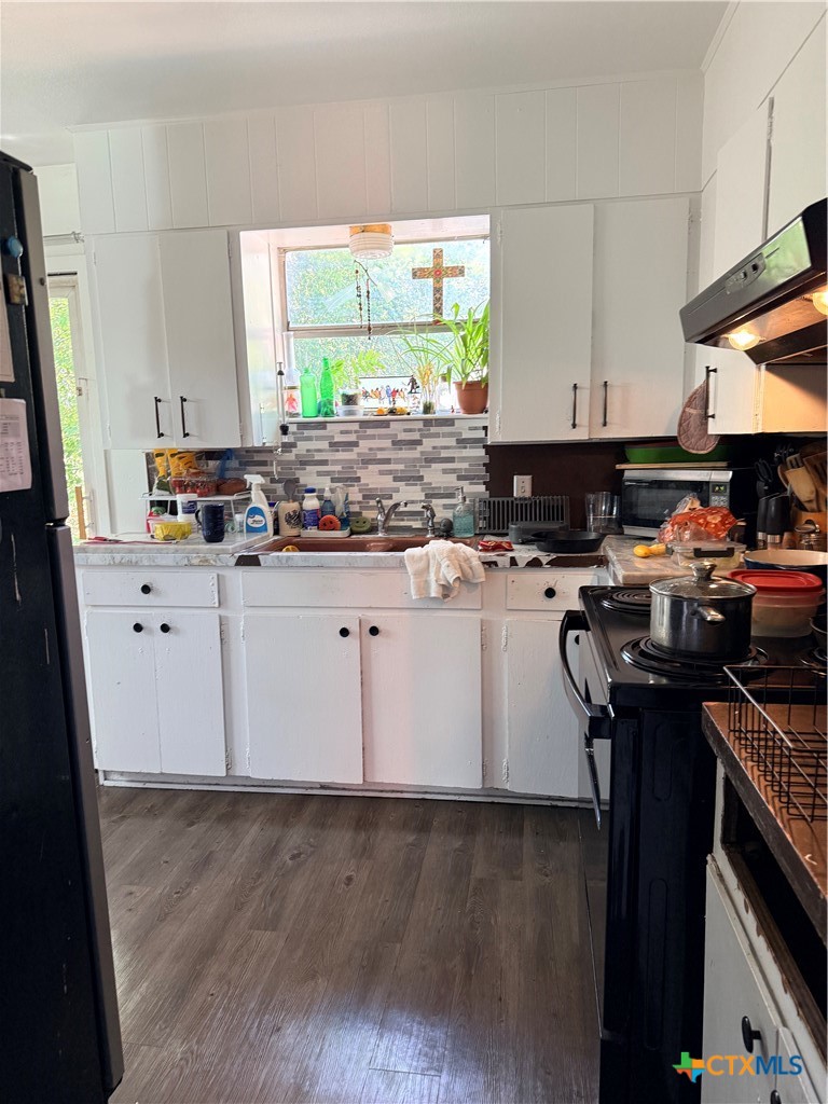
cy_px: 552
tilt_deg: -10.4
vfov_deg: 71.6
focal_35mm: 24
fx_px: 765
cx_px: 414
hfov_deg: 56.8
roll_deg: +0.8
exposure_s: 1/60
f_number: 1.78
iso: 250
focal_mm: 6.76
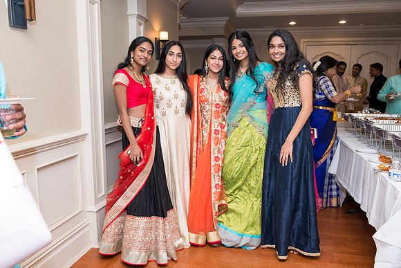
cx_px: 200
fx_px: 323
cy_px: 134
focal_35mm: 29
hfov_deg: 63.6
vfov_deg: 45.0
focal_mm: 29
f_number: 5.6
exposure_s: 1/125
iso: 1000
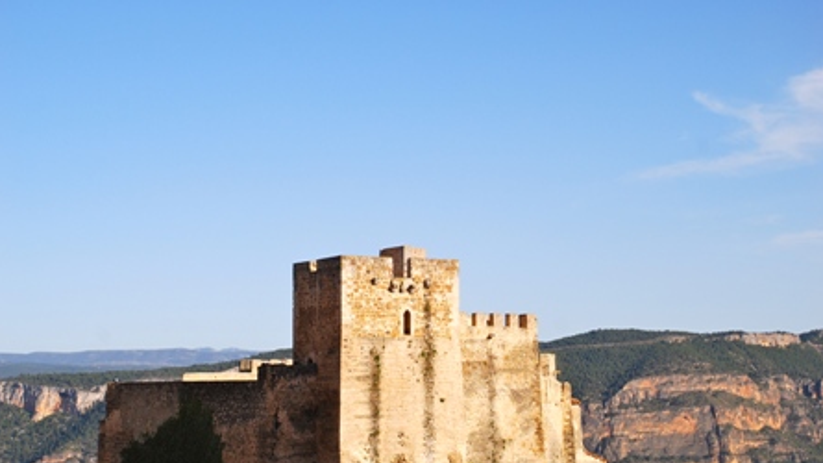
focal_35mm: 76
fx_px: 1658
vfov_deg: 15.9
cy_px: 248
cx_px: 411
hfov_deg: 27.9
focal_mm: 48
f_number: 8
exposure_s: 1/250
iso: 100
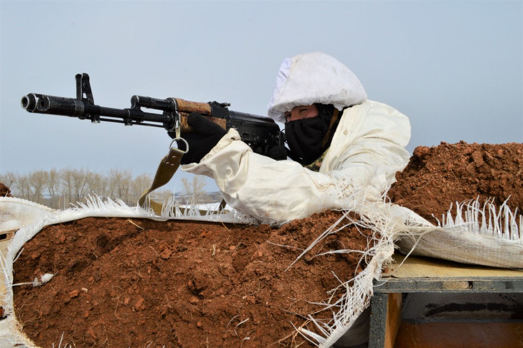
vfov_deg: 43.5
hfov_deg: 62.0
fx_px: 435
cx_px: 262
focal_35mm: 30
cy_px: 174
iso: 200
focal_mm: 20
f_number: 16
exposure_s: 1/500
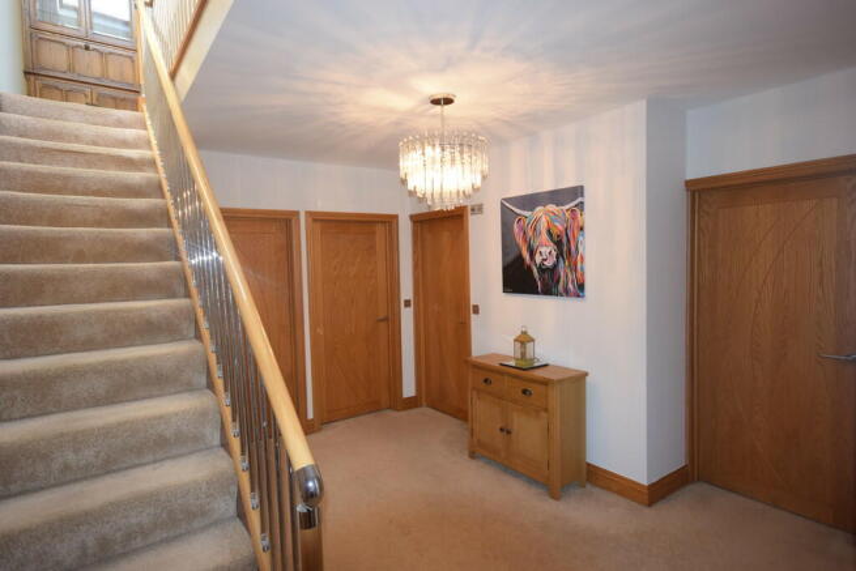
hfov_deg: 85.4
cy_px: 286
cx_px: 428
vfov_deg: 63.2
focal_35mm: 20
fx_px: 464
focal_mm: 13
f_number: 4.5
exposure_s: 1/60
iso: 1000
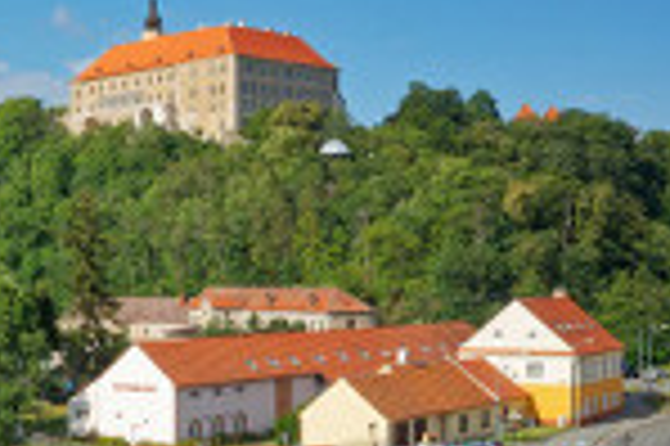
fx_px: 1394
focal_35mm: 75
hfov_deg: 24.5
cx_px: -135
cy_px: 329
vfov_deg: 18.0
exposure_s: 1/320
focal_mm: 10.26
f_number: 8
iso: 100
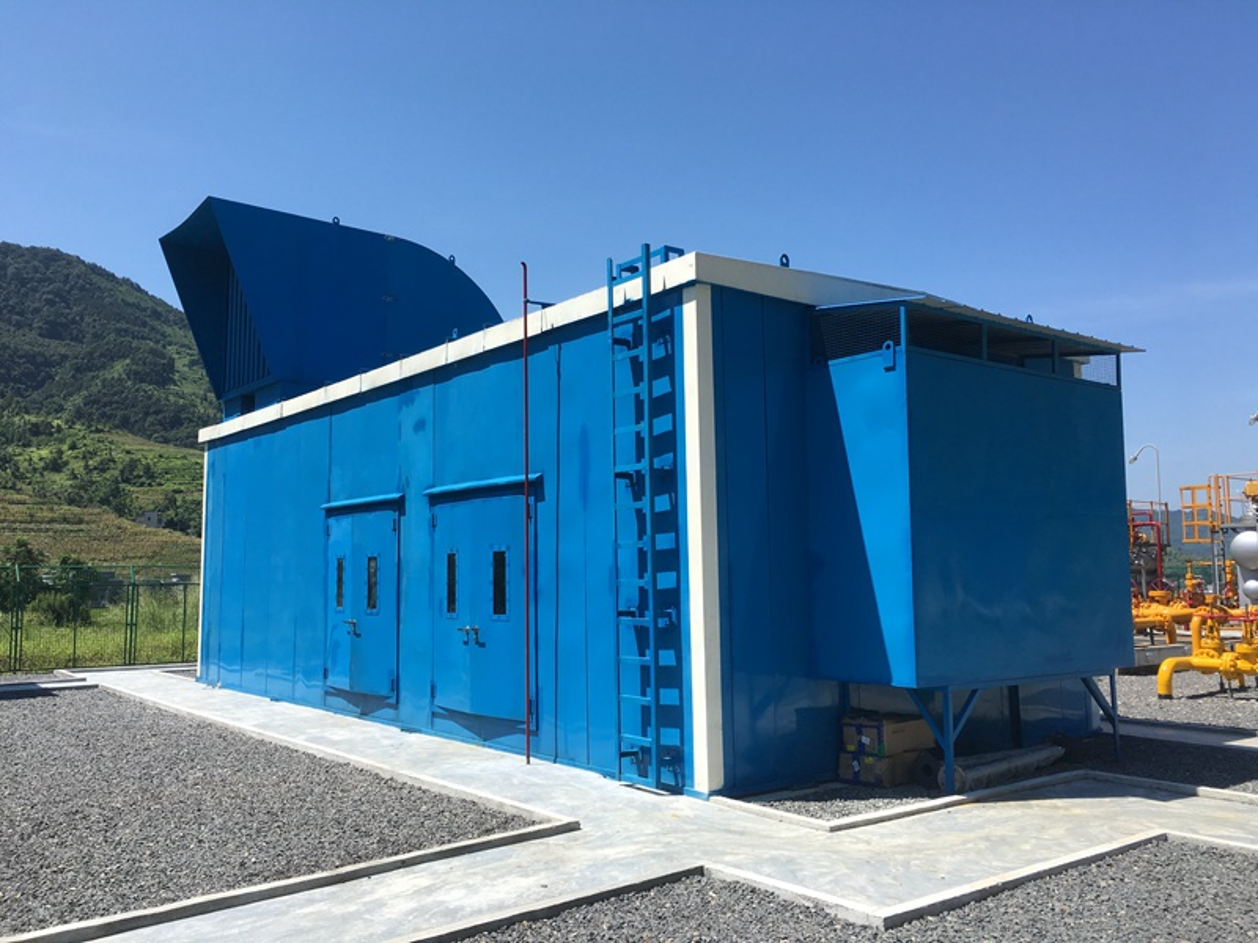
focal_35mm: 29
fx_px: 1054
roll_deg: -0.4
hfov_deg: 61.7
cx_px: 629
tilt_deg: +6.2
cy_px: 472
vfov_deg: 48.2
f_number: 2.2
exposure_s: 1/1479
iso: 25
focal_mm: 4.15
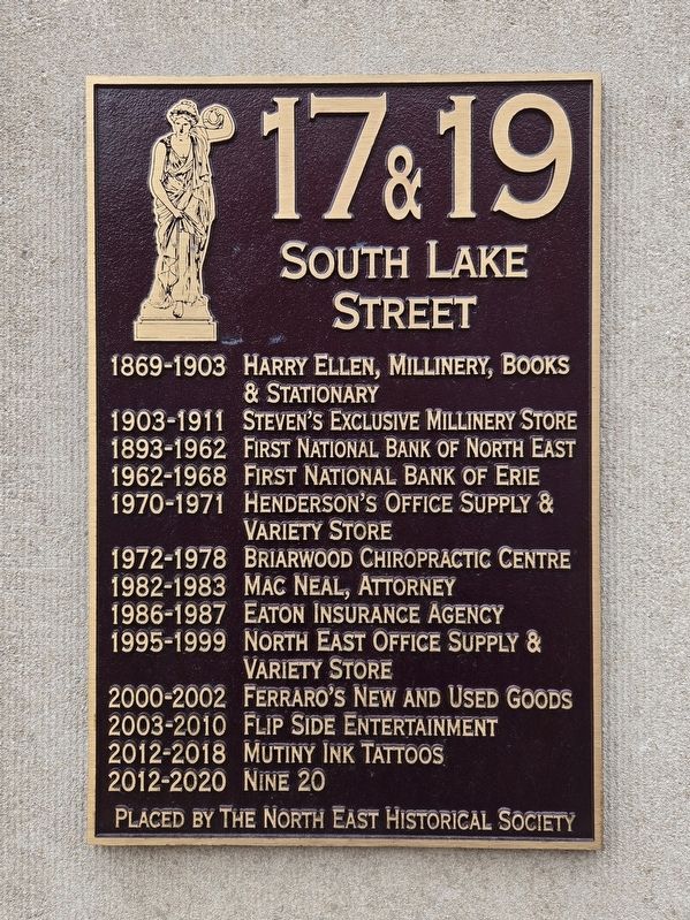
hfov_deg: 58.9
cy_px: 460
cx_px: 345
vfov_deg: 73.9
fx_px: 611
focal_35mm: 23
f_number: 1.8
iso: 25
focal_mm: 5.4
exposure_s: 1/347
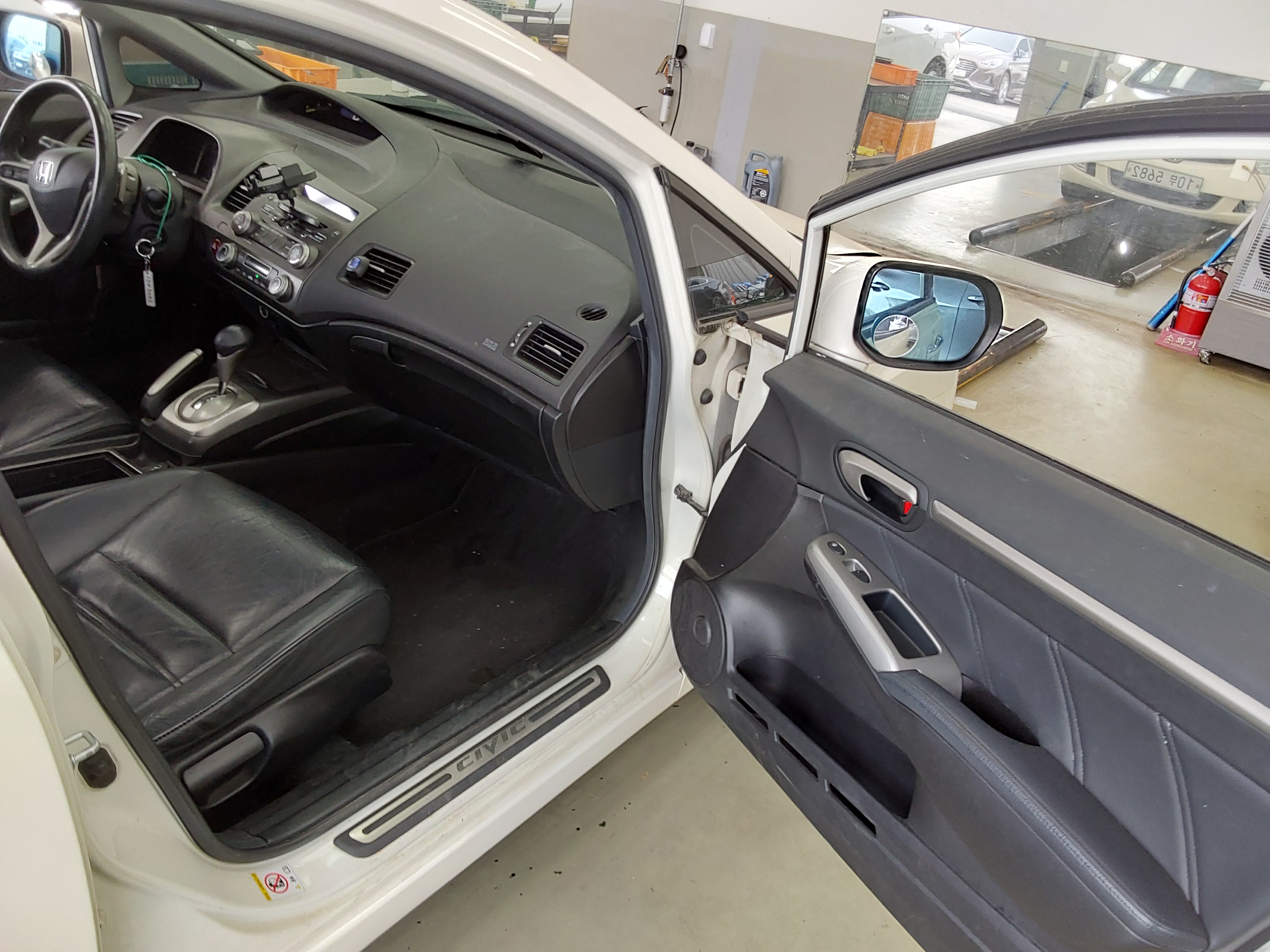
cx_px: 635
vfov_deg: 49.7
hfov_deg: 63.4
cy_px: 476
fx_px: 1027
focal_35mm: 28
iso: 50
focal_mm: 2.91
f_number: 1.9
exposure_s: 1/60
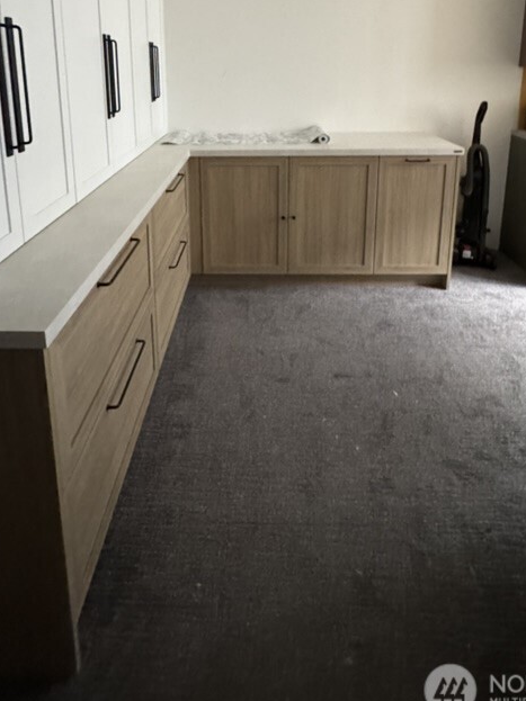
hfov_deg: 58.8
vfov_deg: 67.9
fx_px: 466
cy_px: 154
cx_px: 244
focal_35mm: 23
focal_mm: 2.22
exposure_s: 1/60
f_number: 2.2
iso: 1000
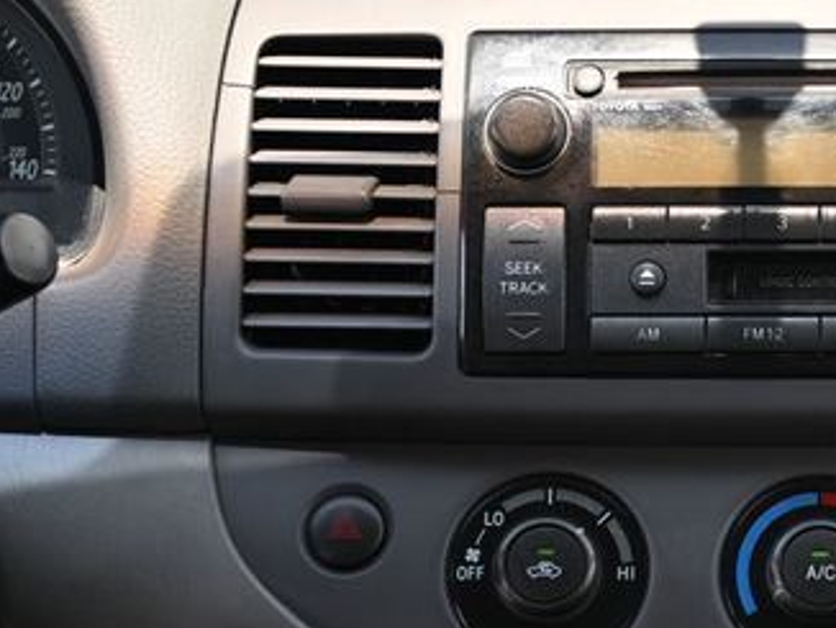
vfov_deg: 15.0
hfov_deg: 19.3
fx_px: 2391
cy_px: 300
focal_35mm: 99
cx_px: 813
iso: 400
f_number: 5.3
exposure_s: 1/160
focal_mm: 35
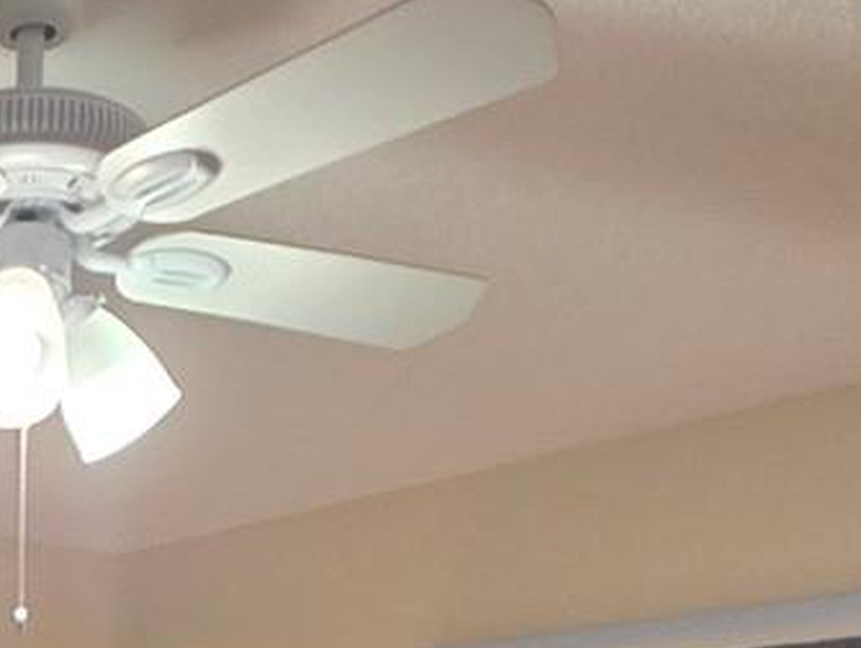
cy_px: 1149
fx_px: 1544
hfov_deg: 27.8
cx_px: -141
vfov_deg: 18.7
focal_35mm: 62
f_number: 2.2
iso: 160
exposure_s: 1/60
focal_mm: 2.2
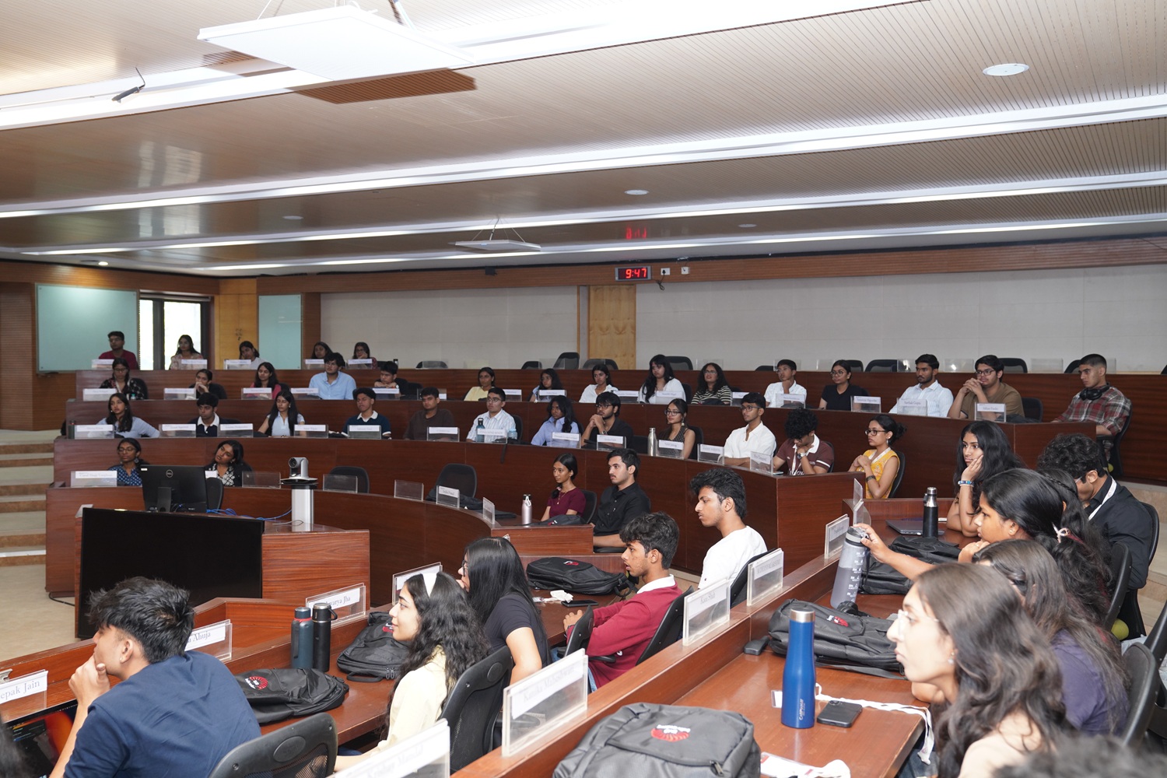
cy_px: 389
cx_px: 584
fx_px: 1134
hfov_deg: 54.4
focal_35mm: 35
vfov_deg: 37.9
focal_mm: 35
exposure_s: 1/100
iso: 1000
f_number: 4
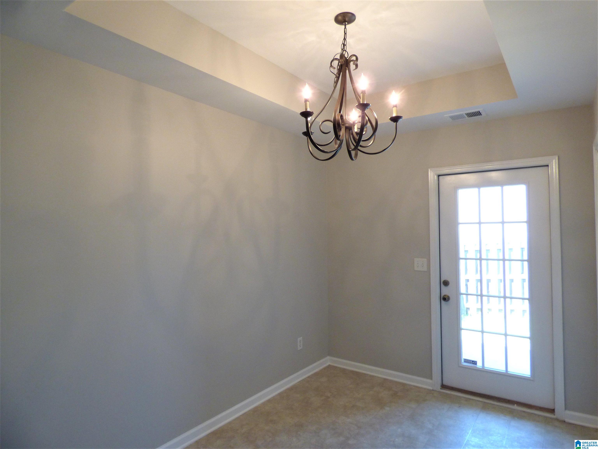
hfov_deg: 81.7
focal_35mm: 20
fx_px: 346
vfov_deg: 66.0
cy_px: 224
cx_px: 299
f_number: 2.8
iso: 200
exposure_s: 1/60
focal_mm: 3.58
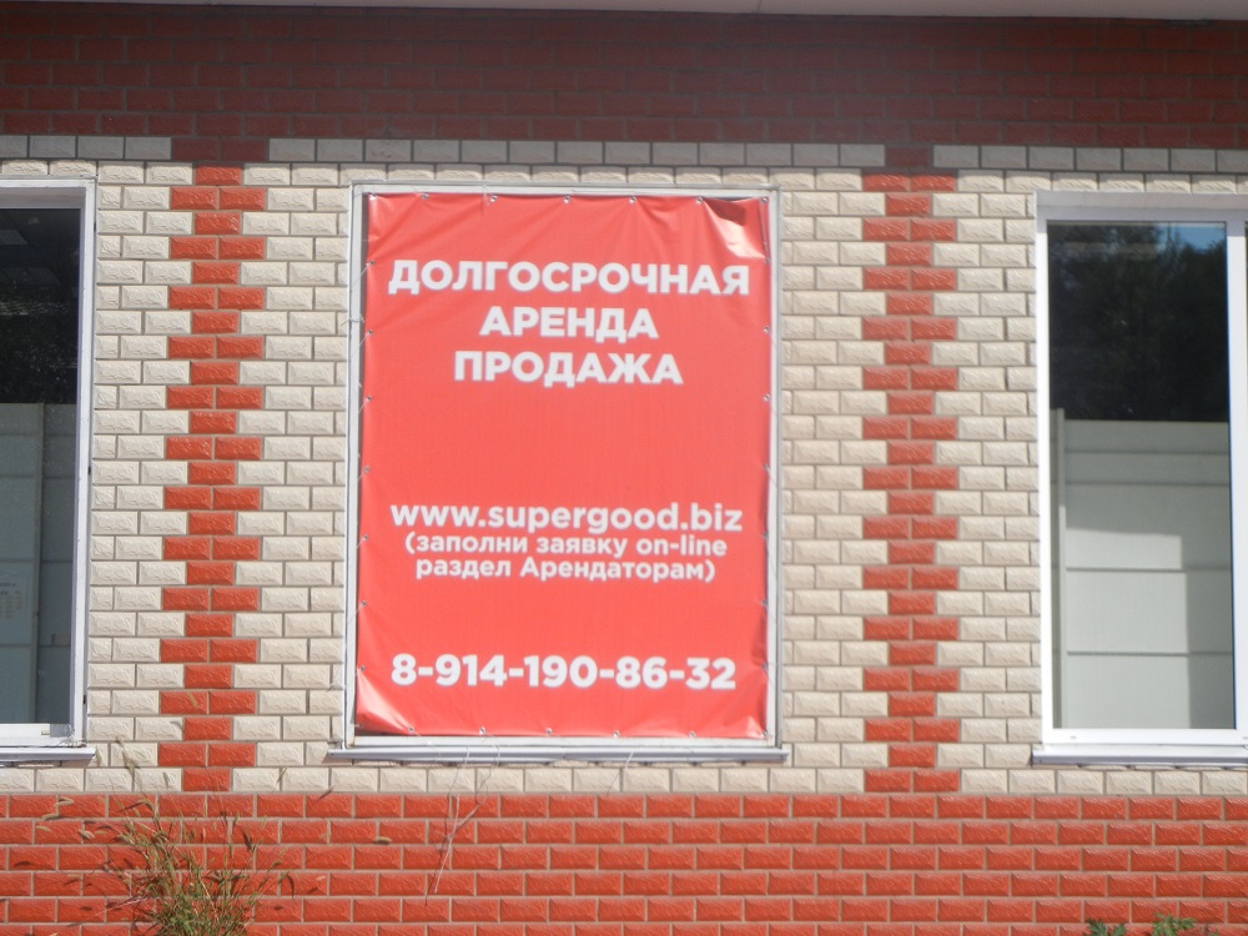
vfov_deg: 16.6
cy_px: 468
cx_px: 624
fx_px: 3209
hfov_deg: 22.0
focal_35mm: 89
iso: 160
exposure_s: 1/392
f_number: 8.8
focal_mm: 16
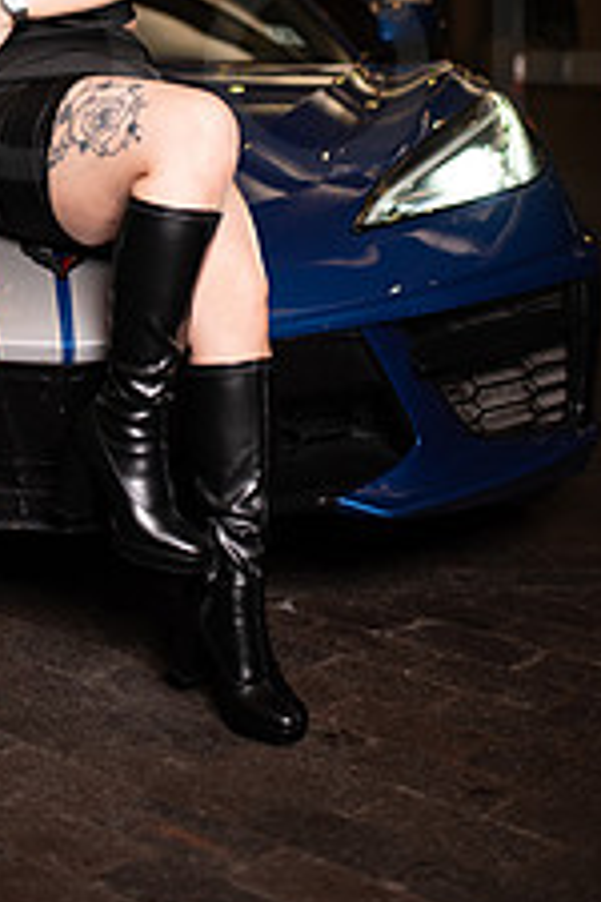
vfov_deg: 27.6
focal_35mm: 70
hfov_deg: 19.1
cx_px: 64
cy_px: 64
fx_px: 1753
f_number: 1.4
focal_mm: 35
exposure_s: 1/640
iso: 800
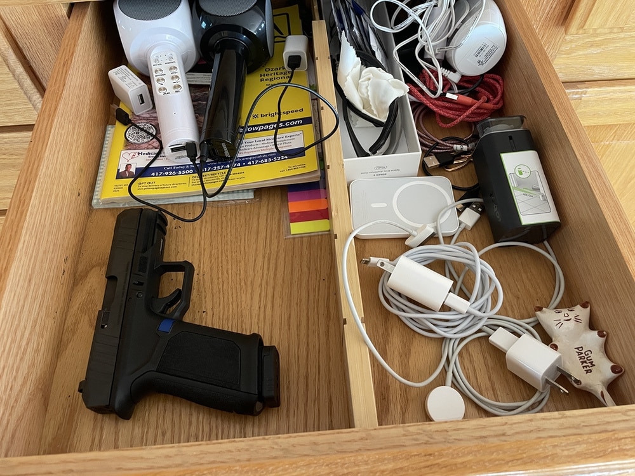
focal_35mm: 26
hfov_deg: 67.3
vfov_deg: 53.1
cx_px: 318
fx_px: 477
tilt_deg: -59.0
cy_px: 238
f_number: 1.6
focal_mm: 4.2
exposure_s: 1/60
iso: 400
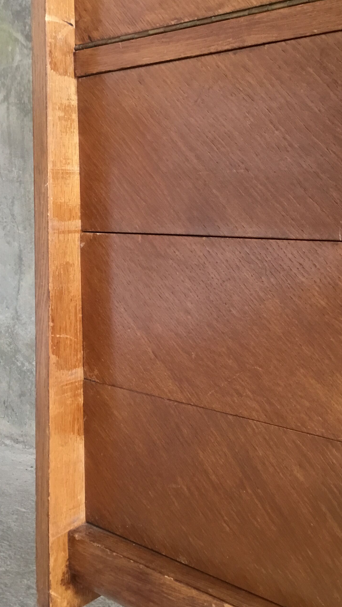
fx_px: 693
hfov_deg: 27.7
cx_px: 166
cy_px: 280
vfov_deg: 47.3
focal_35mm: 43
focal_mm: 3.3
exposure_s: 1/33
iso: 125
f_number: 2.4
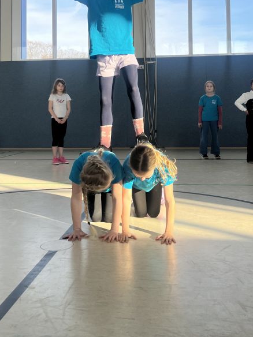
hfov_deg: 37.7
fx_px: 370
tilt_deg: +2.2
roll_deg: +0.6
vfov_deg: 47.8
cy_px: 100
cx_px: 134
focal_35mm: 38
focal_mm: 5.1
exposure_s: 1/657
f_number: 1.6
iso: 50
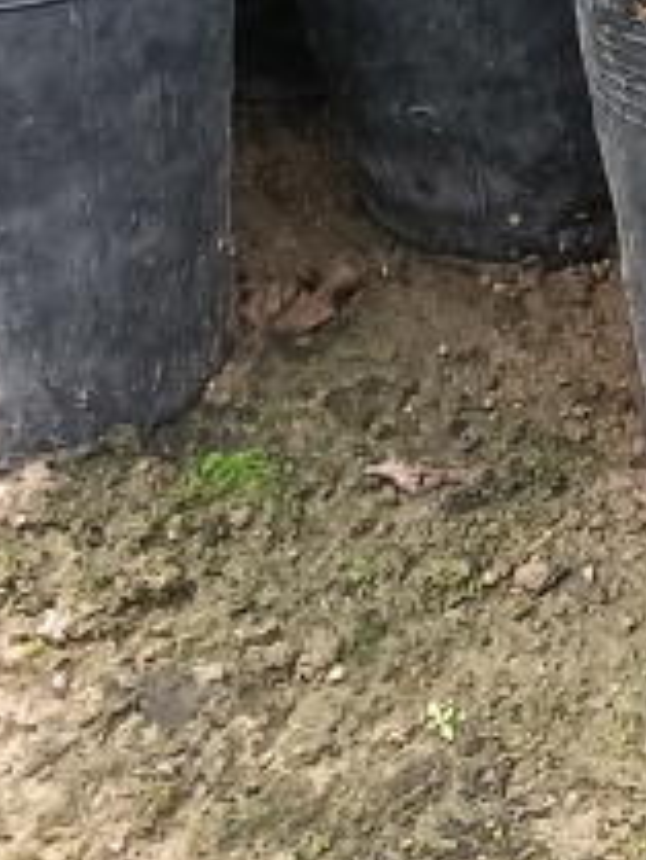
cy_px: -344
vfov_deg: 12.4
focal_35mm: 153
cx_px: 1317
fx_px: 3803
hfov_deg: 9.1
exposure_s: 1/200
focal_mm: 3.61
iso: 320
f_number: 1.8
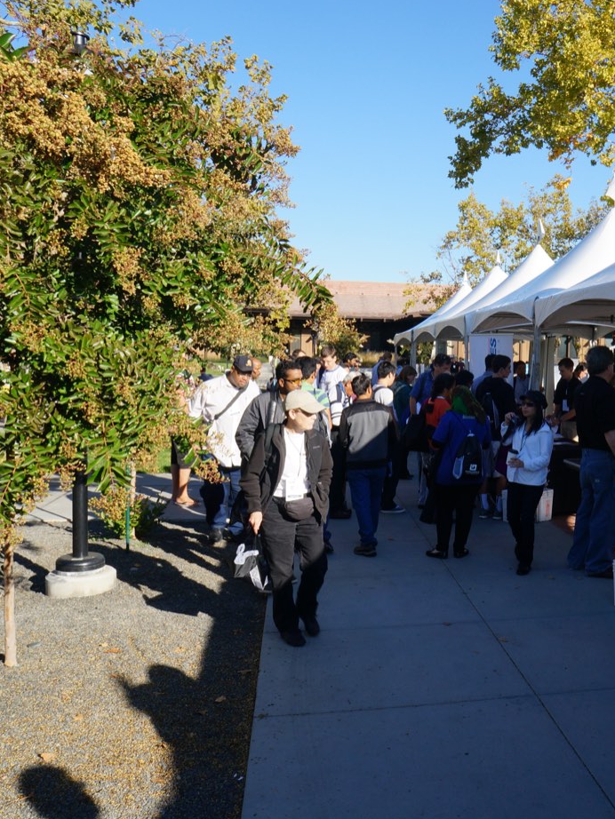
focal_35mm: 35
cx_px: 502
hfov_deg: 39.0
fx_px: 829
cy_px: 410
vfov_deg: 52.6
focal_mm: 16
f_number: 11
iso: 100
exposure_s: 1/60
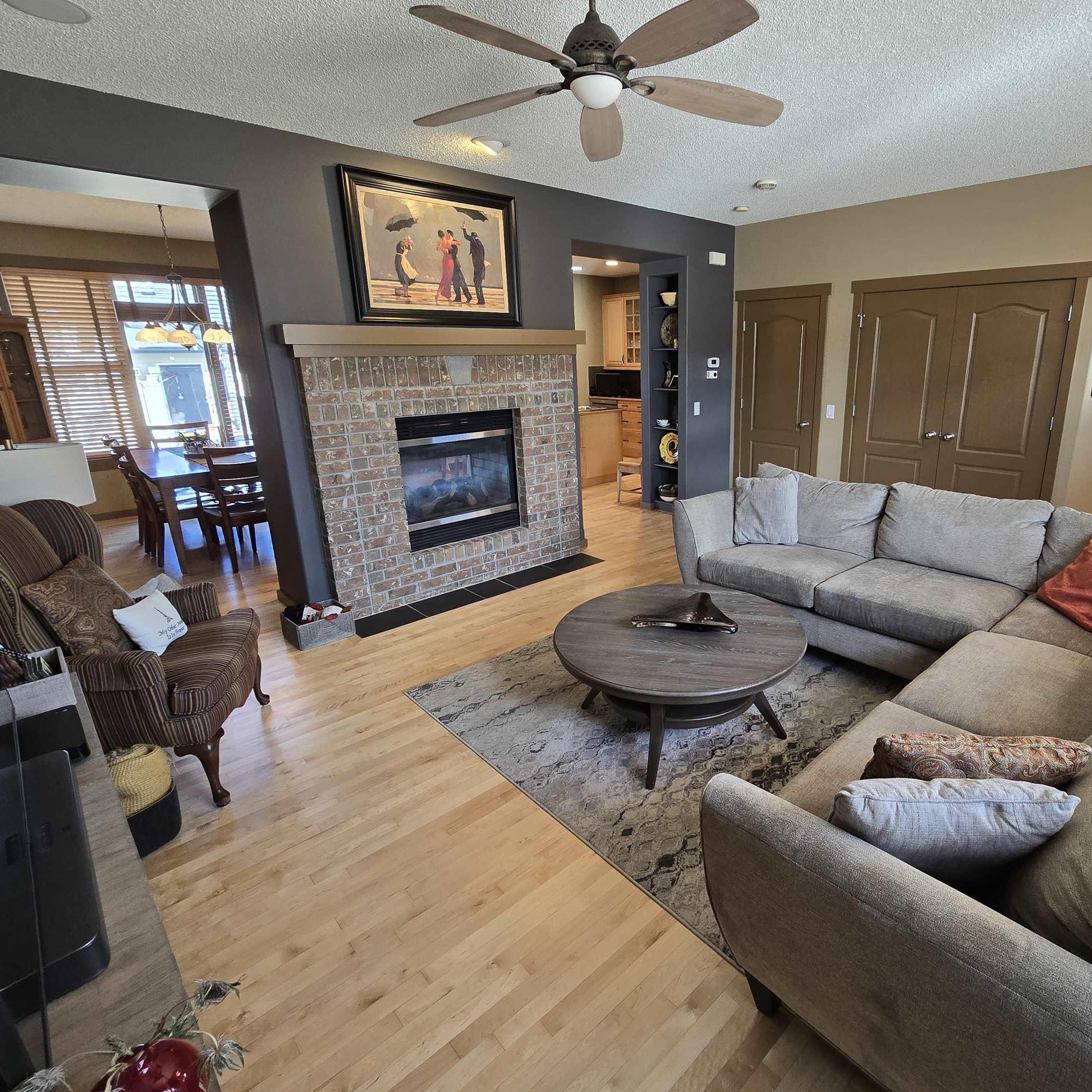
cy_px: 526
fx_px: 571
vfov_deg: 87.4
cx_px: 662
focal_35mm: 16
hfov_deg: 86.2
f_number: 2.2
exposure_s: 1/60
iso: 160
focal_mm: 2.2
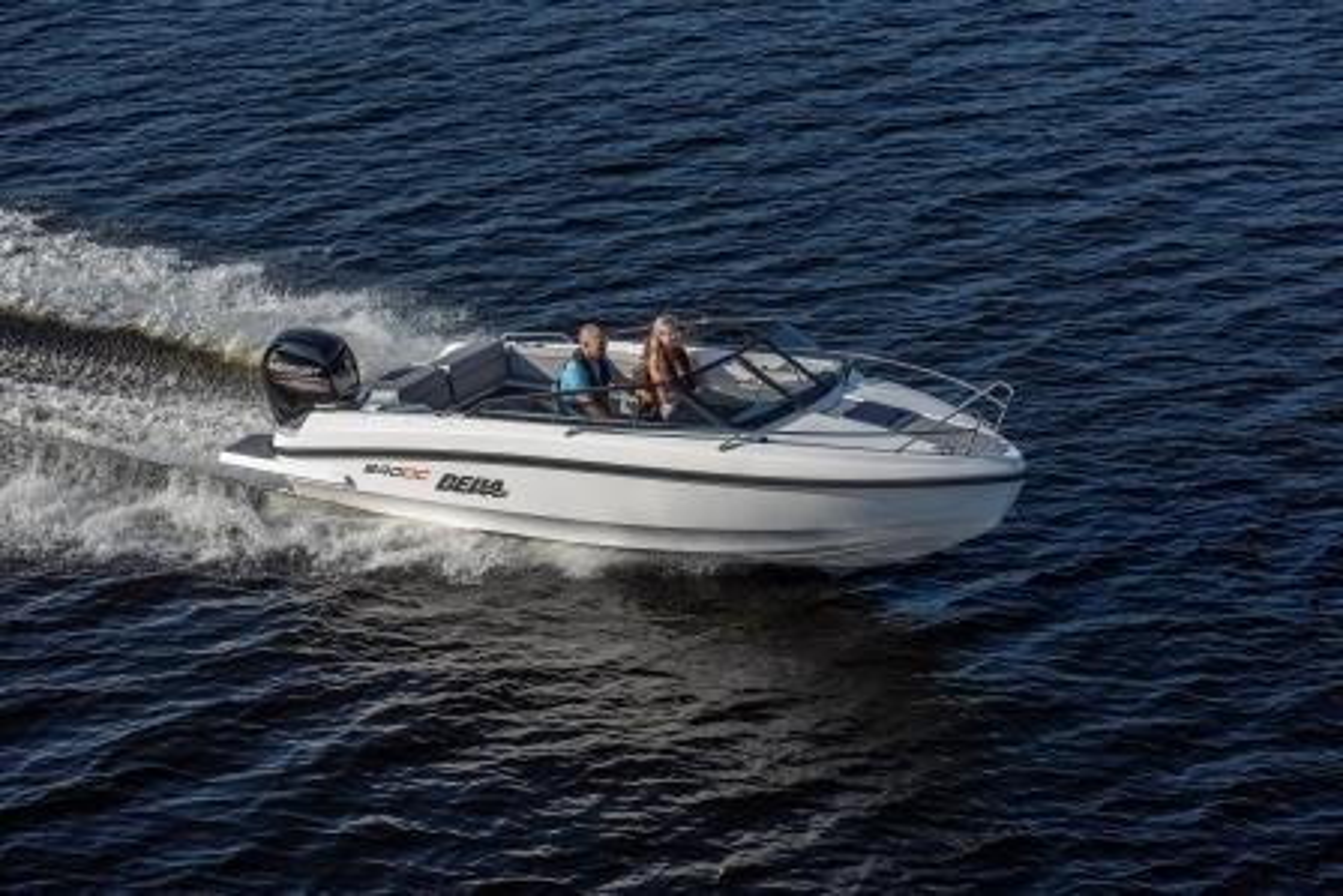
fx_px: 3657
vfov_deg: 14.0
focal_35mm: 98
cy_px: 448
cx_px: 672
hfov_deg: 20.8
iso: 125
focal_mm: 98
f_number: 5.6
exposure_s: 1/800
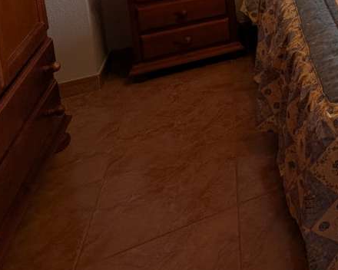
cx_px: 530
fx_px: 400
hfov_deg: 27.3
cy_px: -121
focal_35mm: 40
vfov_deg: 27.5
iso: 36
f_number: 1.95
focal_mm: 2.23
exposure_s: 1/124
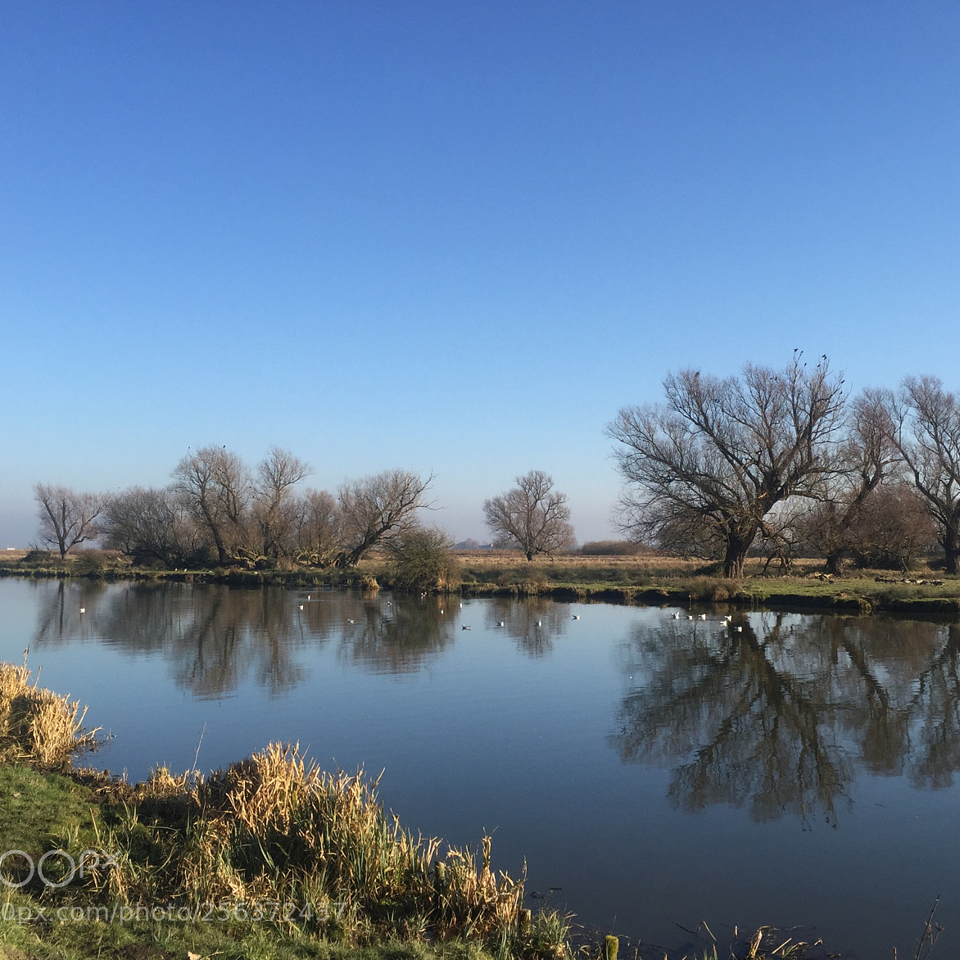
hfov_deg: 47.0
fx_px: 1098
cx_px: 573
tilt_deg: +4.3
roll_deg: -0.7
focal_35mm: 35
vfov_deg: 47.2
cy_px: 485
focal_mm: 4.15
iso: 32
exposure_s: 1/1319
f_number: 2.2
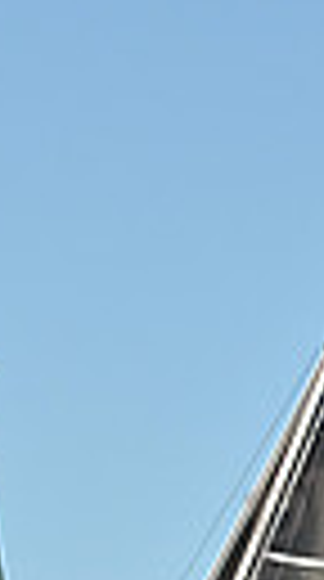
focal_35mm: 482
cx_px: 11
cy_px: 1178
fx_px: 7405
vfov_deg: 4.4
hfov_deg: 2.5
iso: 800
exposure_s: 1/1000
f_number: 13
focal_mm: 102
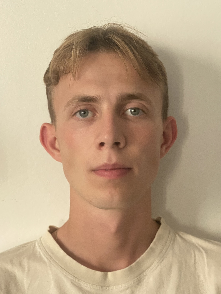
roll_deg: -0.3
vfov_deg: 36.8
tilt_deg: -5.9
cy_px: 147
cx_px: 110
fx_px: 443
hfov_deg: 28.0
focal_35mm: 52
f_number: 2
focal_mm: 6
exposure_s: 1/121
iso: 160
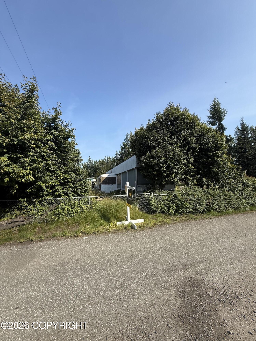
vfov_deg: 102.1
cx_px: 128
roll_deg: +0.8
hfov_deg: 85.7
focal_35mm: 14
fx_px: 138
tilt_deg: +7.8
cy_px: 170
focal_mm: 2.22
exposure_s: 1/1189
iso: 50
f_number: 2.2
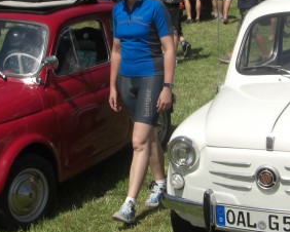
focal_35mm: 92
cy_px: 90
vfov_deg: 16.7
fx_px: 790
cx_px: 133
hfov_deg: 20.8
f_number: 4.6
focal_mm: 6.3
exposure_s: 1/640
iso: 64
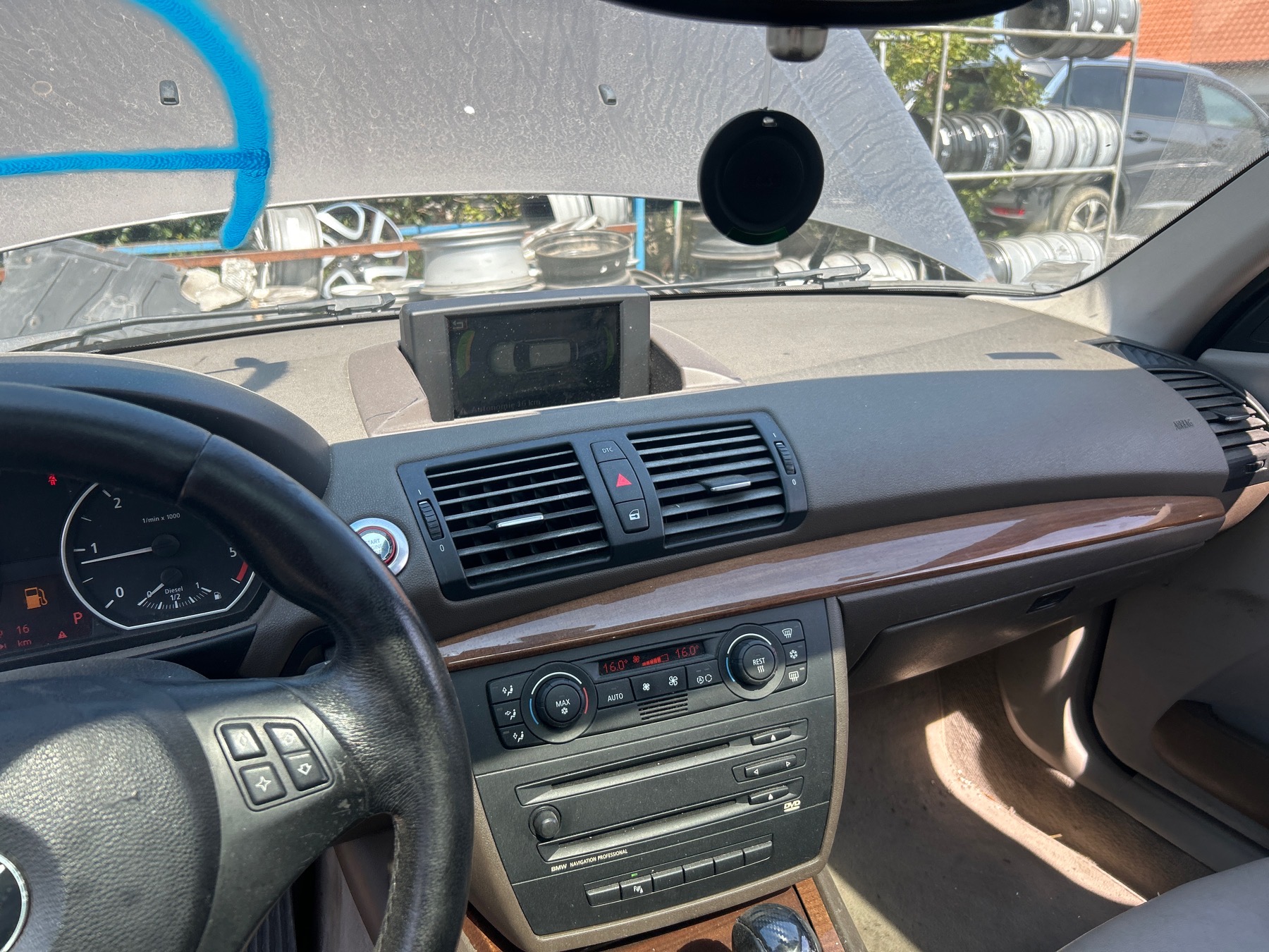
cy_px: 476
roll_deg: -0.7
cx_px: 634
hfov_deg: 67.3
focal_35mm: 26
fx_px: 953
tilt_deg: -19.2
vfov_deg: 53.1
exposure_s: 1/718
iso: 50
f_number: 1.5
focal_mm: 5.7
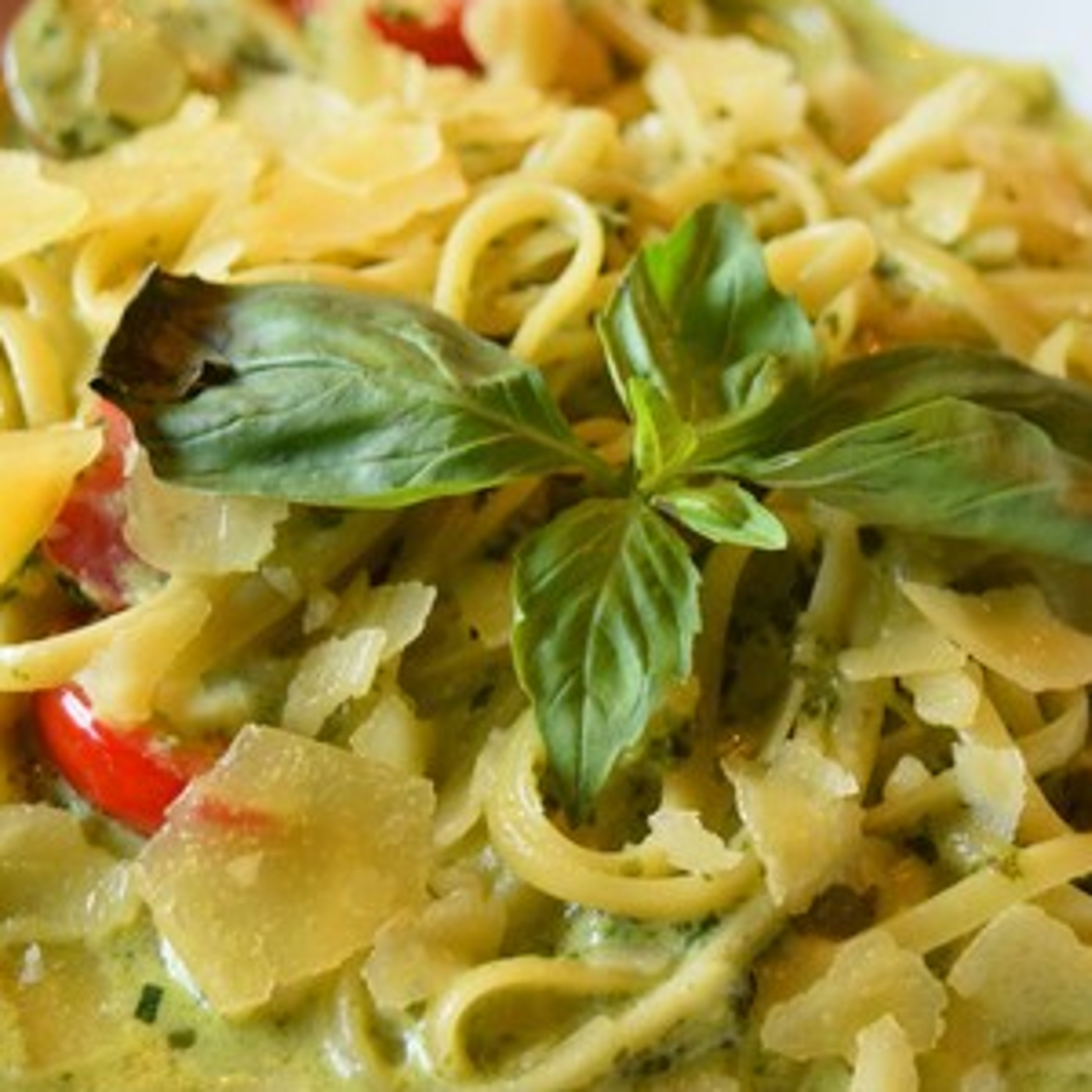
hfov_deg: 19.9
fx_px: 3105
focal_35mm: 87
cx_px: 521
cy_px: 573
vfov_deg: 19.9
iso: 2000
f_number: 4
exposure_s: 1/125
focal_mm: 32
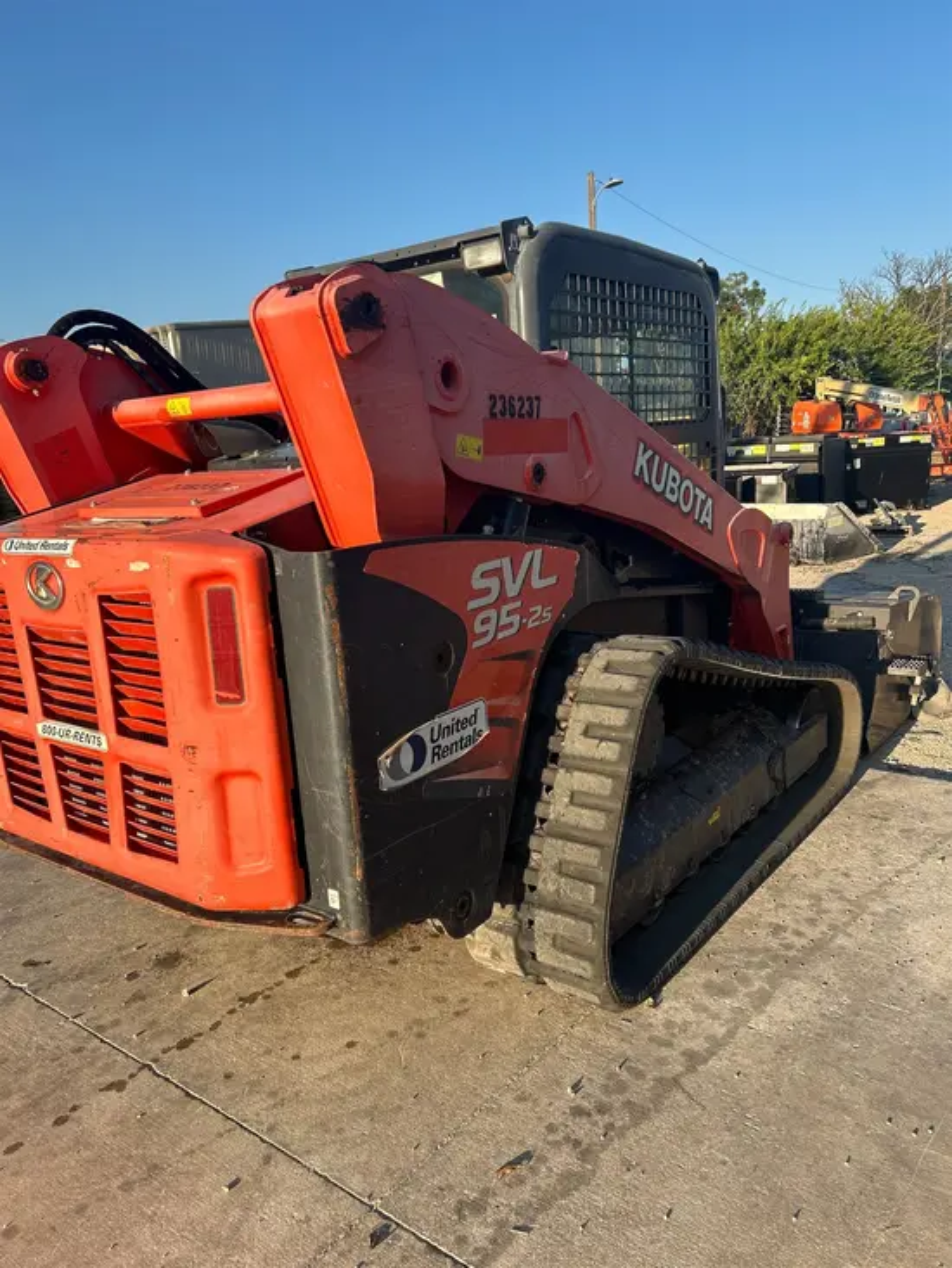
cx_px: 476
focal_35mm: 26
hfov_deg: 53.1
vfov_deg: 67.3
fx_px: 953
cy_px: 634
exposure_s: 1/1575
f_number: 1.5
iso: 50
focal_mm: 5.7
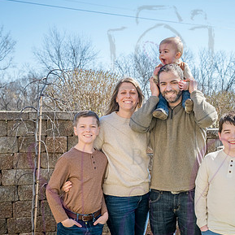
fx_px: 538
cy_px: 155
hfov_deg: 24.5
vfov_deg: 24.5
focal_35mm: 70
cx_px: 164
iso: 400
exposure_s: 1/640
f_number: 7.1
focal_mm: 41
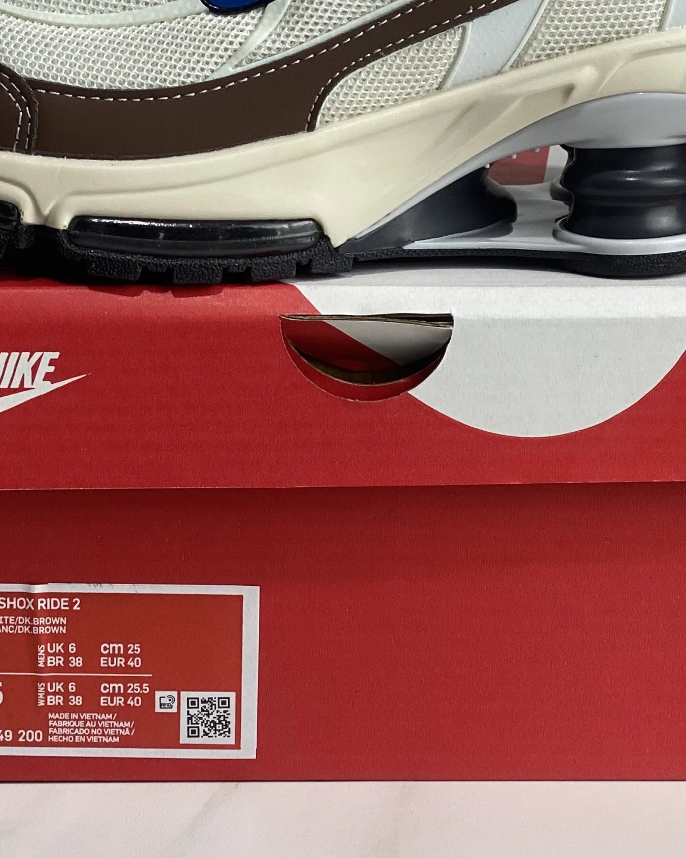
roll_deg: -0.3
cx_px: 312
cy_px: 305
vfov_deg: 16.8
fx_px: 2893
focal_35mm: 114
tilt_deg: -14.4
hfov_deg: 13.5
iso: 40
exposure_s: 1/100
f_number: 2
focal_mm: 6
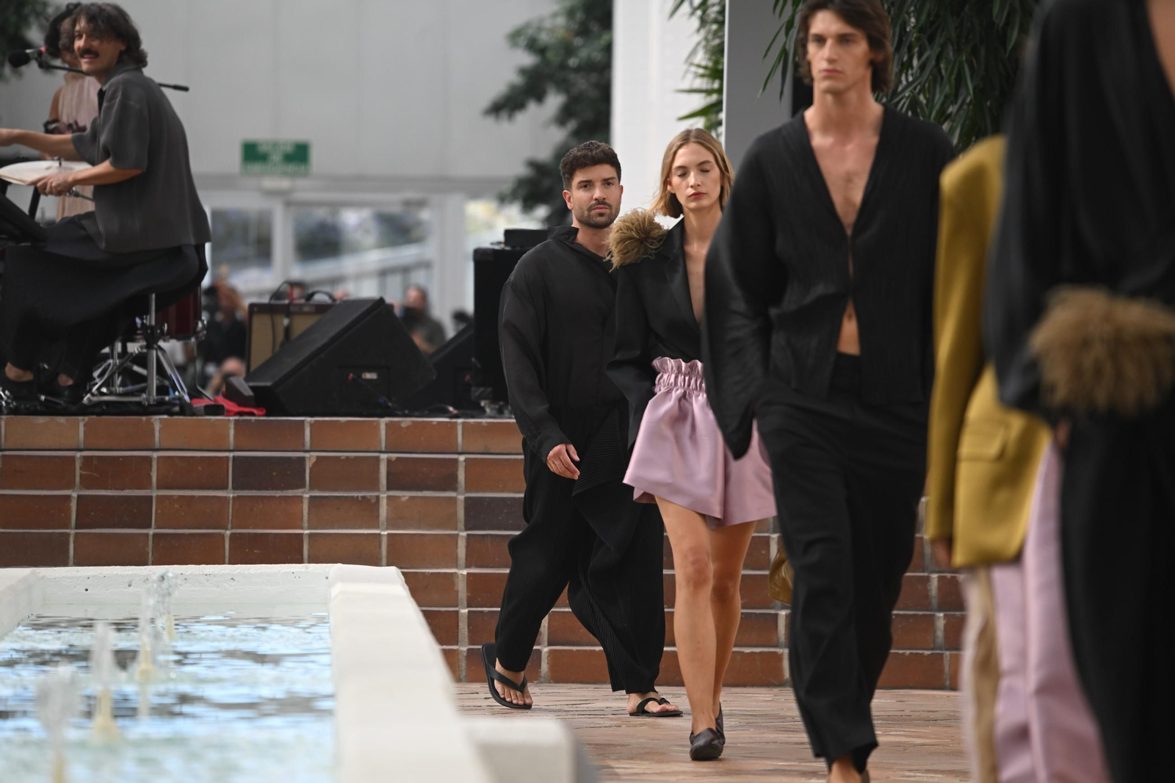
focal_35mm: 340
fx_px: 11094
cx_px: 588
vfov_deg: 4.0
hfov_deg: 6.1
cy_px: 392
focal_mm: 340
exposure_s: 1/400
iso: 800
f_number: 6.3
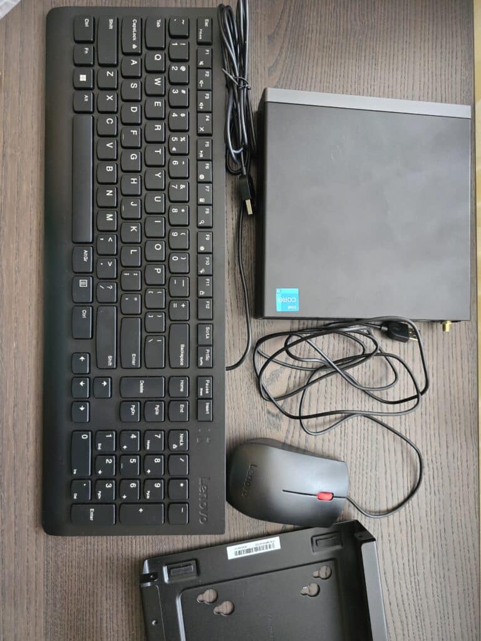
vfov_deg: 73.9
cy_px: 320
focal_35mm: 23
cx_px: 240
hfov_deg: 58.9
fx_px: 426
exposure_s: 1/100
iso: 1600
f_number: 1.7
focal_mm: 6.3
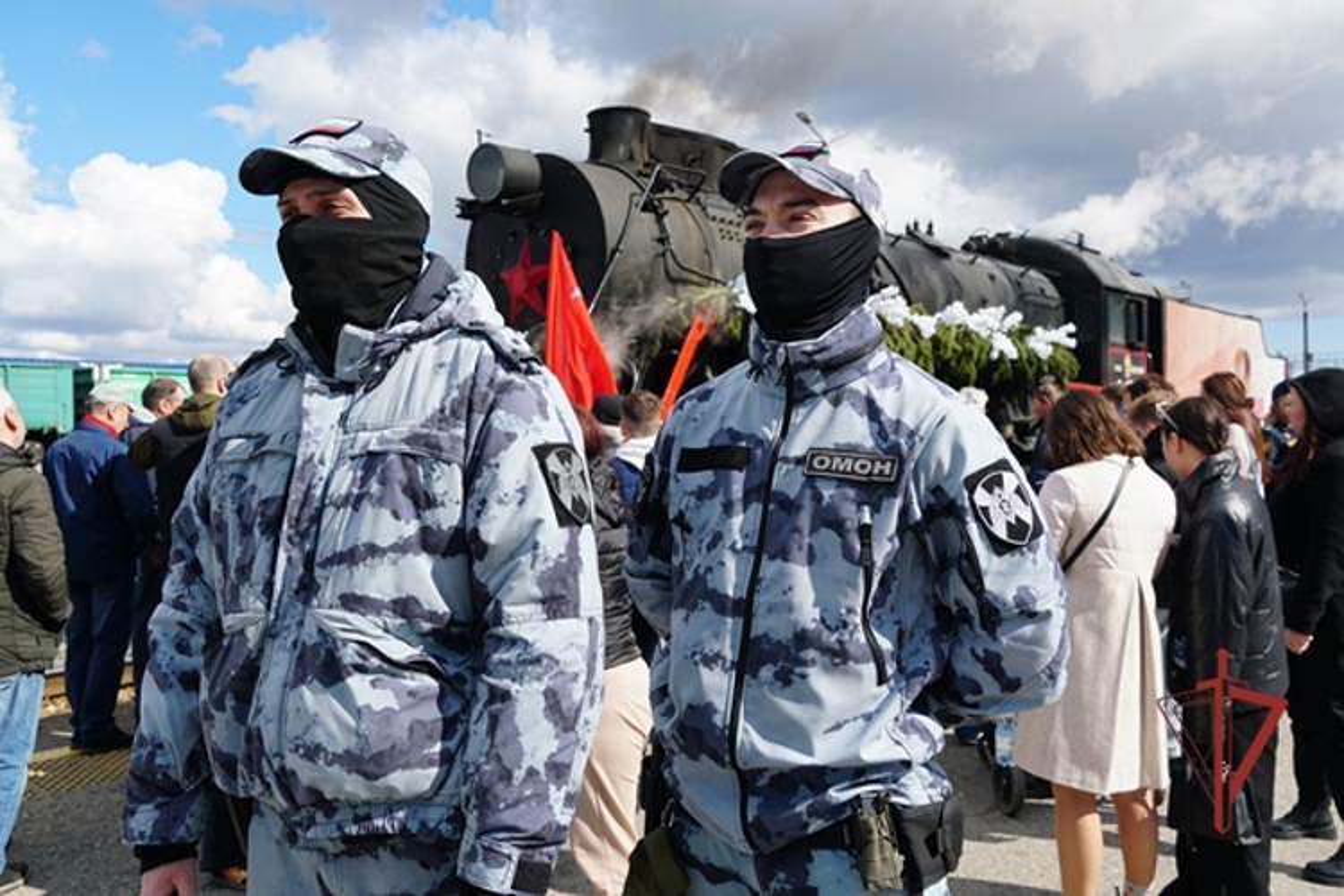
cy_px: 448
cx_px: 672
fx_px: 1120
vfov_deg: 43.6
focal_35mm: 30
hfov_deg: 61.9
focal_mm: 20
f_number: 5
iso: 100
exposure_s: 1/500
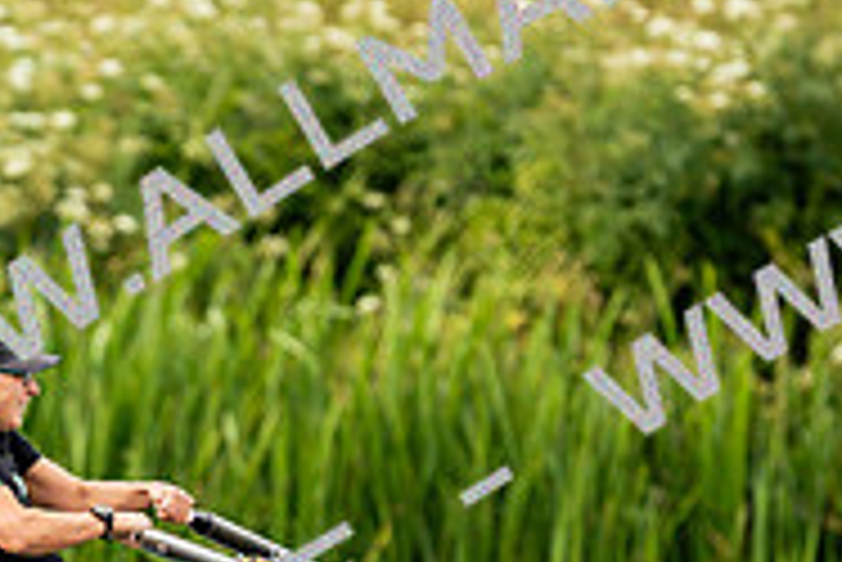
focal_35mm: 1859
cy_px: 510
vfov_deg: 0.7
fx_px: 43512
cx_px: 257
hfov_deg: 1.1
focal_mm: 600
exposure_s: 1/2000
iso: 500
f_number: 6.3
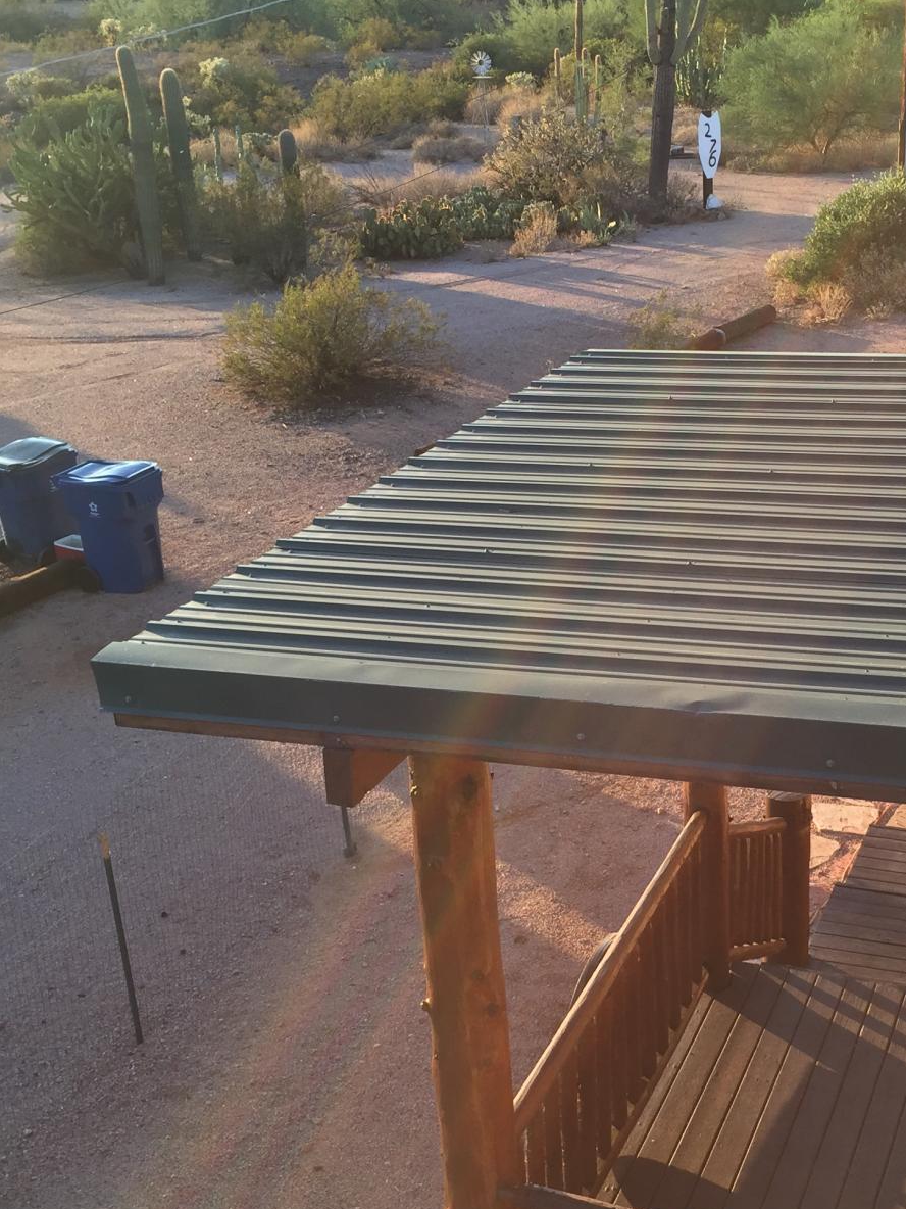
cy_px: 709
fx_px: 1710
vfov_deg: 38.8
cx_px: 666
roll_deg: +0.1
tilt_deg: -24.3
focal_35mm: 49
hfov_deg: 29.3
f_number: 2.2
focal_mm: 4.15
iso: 32
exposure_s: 1/306
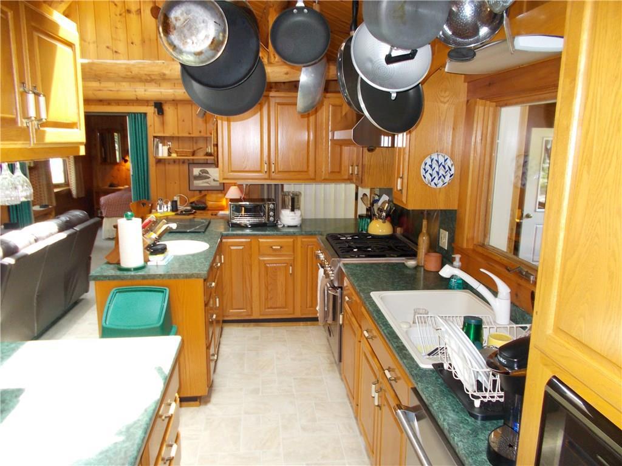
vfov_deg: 53.1
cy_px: 233
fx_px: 467
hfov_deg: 67.3
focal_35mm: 26
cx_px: 311
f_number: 3.2
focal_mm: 4.6
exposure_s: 1/30
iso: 250
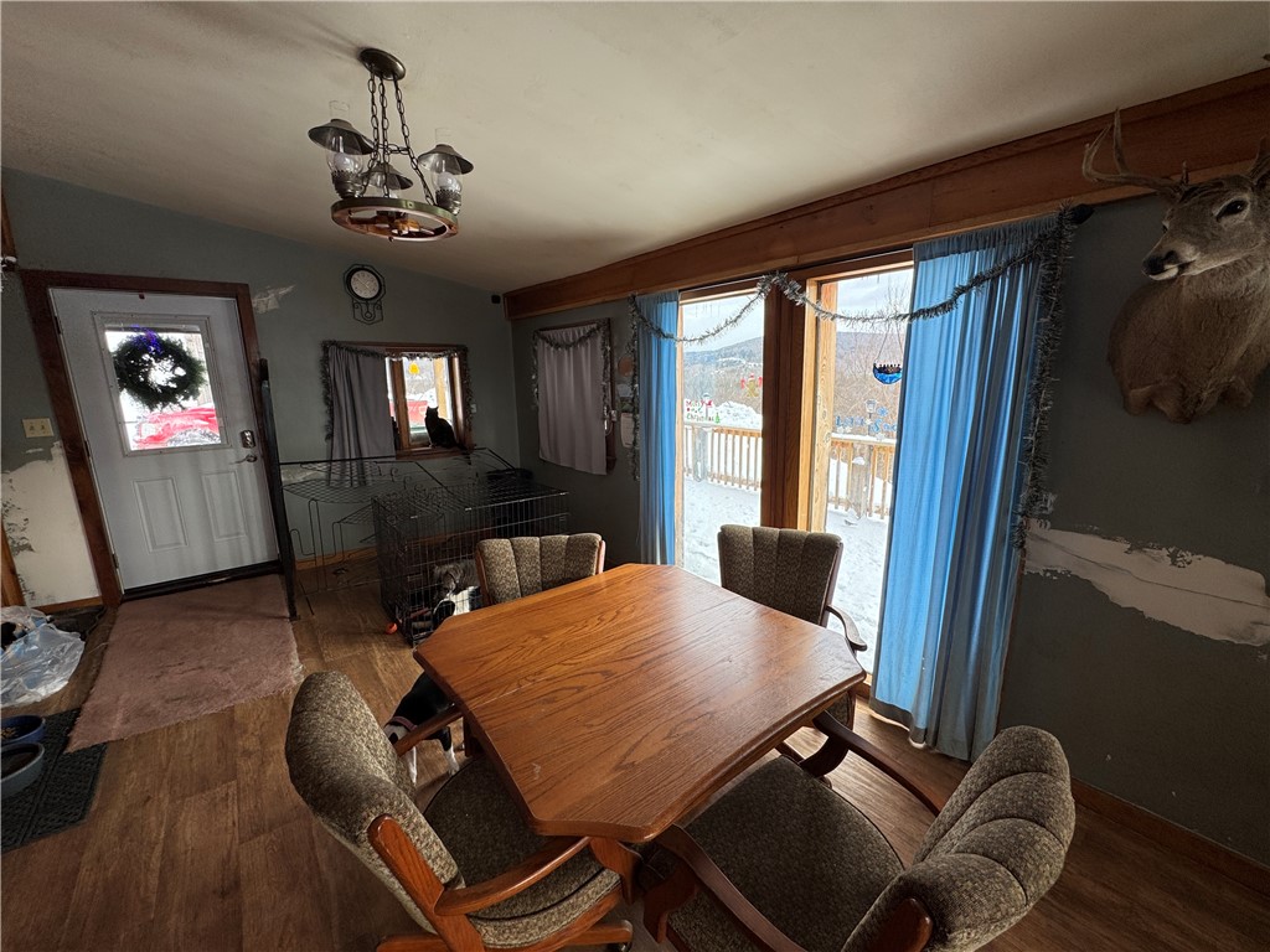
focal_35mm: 14
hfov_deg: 102.1
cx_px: 635
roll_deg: +0.7
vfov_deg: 85.7
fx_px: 514
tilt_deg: -11.7
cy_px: 476
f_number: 2.2
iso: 40
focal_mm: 2.22
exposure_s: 1/161
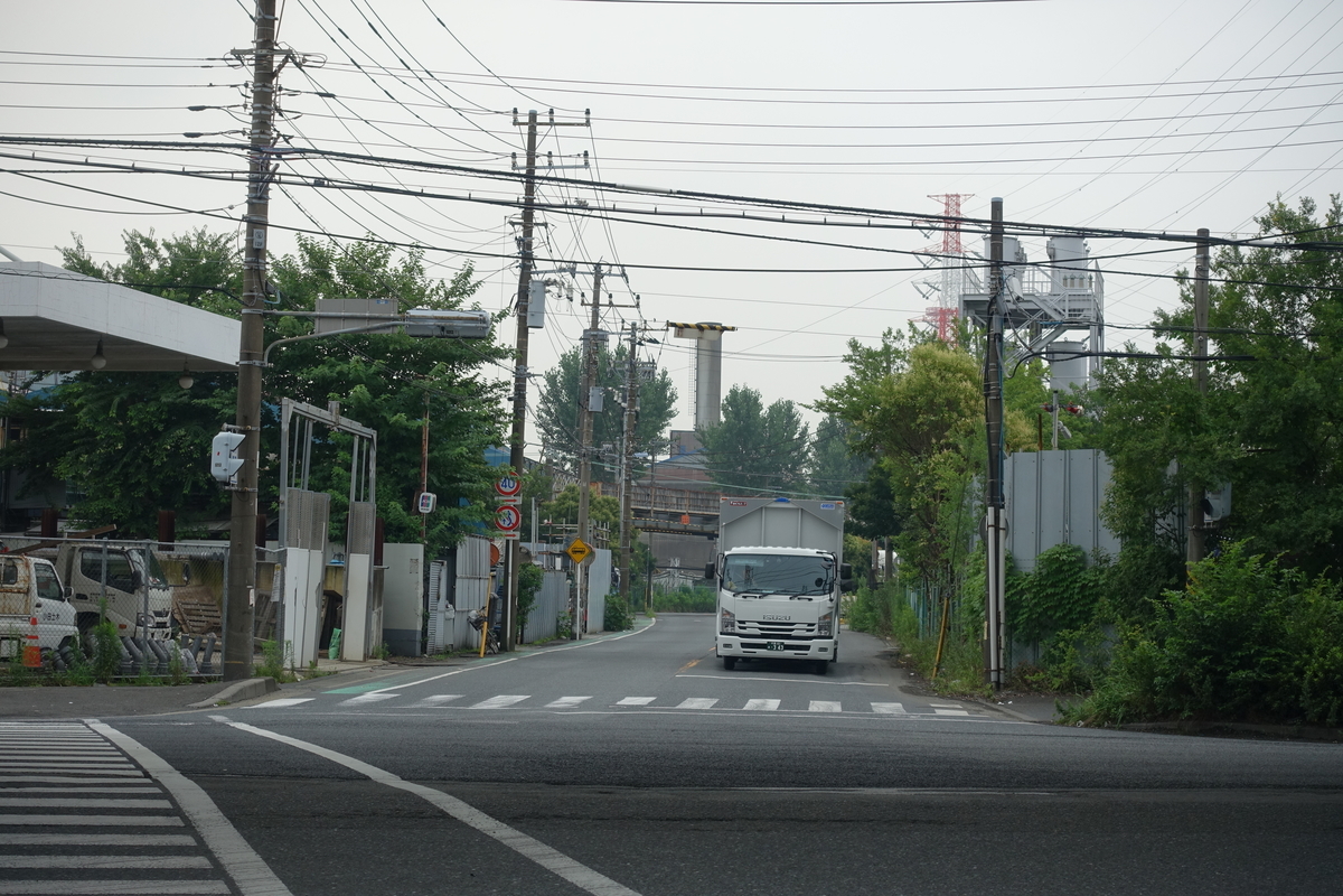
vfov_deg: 19.5
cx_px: 672
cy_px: 448
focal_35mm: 70
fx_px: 2611
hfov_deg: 28.8
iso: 125
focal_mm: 25.7
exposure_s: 1/640
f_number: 4
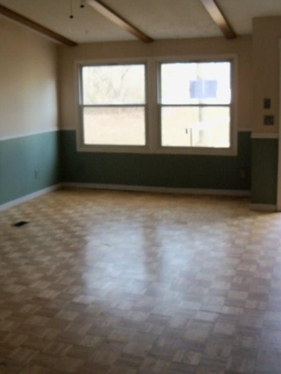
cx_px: 93
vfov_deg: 40.4
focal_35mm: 47
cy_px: 186
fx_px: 508
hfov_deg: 30.7
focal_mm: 6.2
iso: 200
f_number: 3.5
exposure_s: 1/40
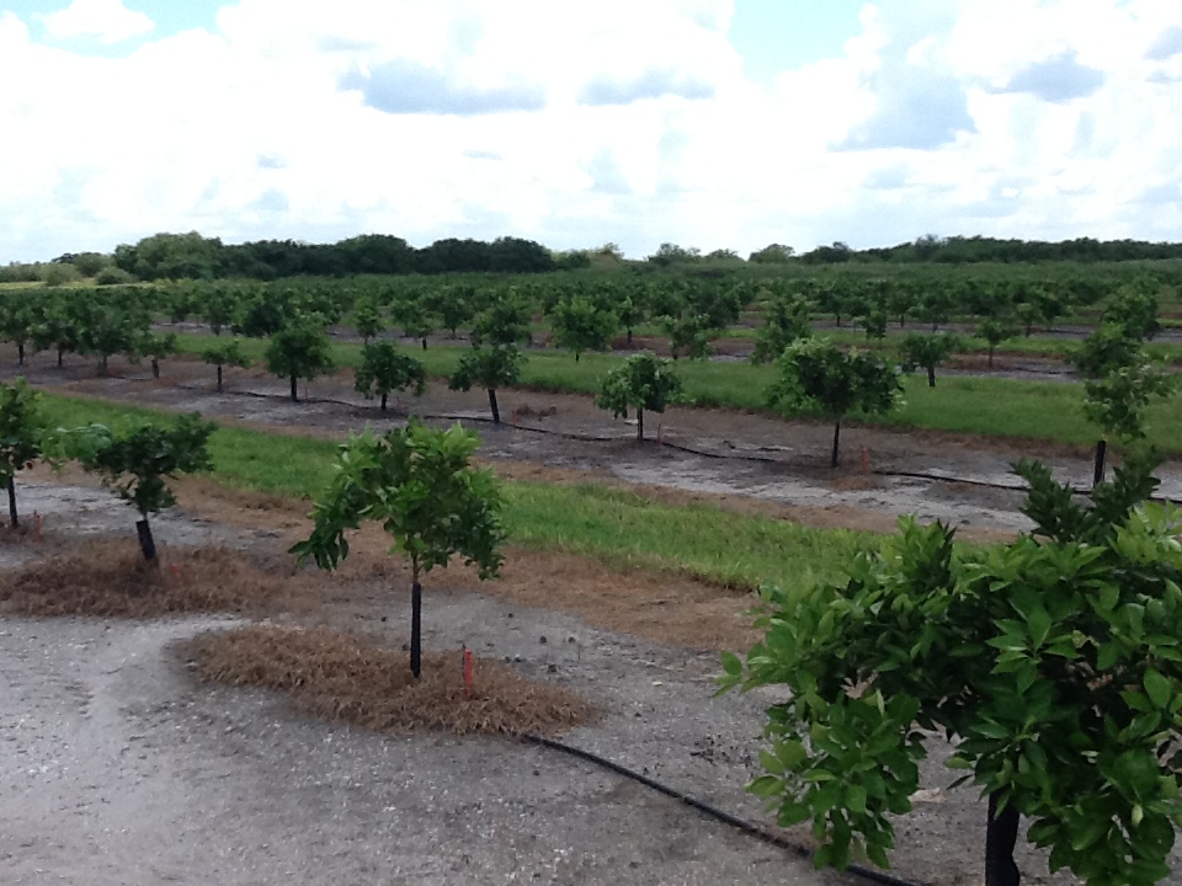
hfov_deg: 42.9
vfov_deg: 32.9
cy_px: 443
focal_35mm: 44
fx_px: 1502
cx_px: 591
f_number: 2.4
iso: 40
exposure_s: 1/1115
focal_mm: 2.03
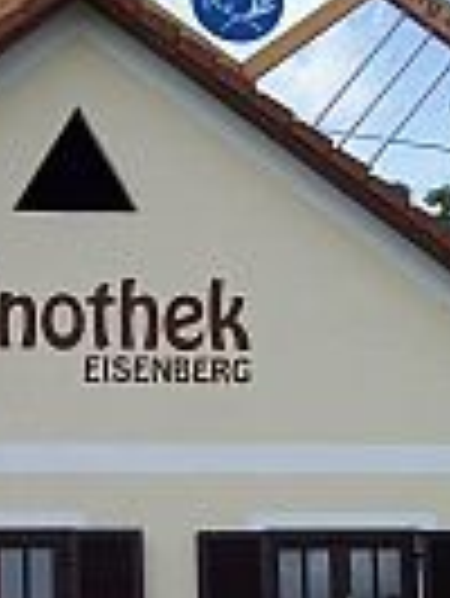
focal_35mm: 115
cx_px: 117
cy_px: 540
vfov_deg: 16.9
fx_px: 1990
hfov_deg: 12.9
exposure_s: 1/350
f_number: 5.6
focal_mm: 5.6
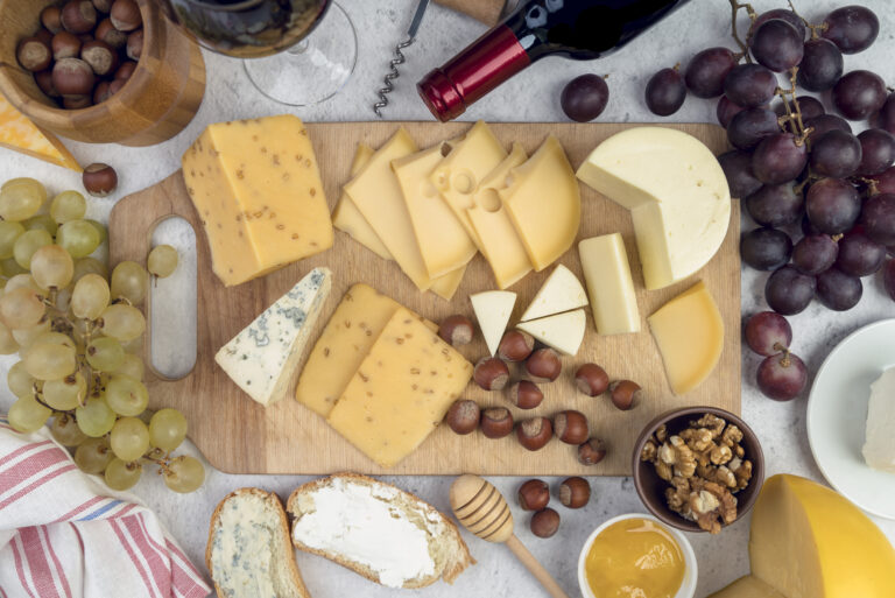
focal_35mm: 38
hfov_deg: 50.7
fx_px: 945
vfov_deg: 35.1
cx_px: 448
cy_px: 299
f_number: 8
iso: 100
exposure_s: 1/200
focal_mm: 38
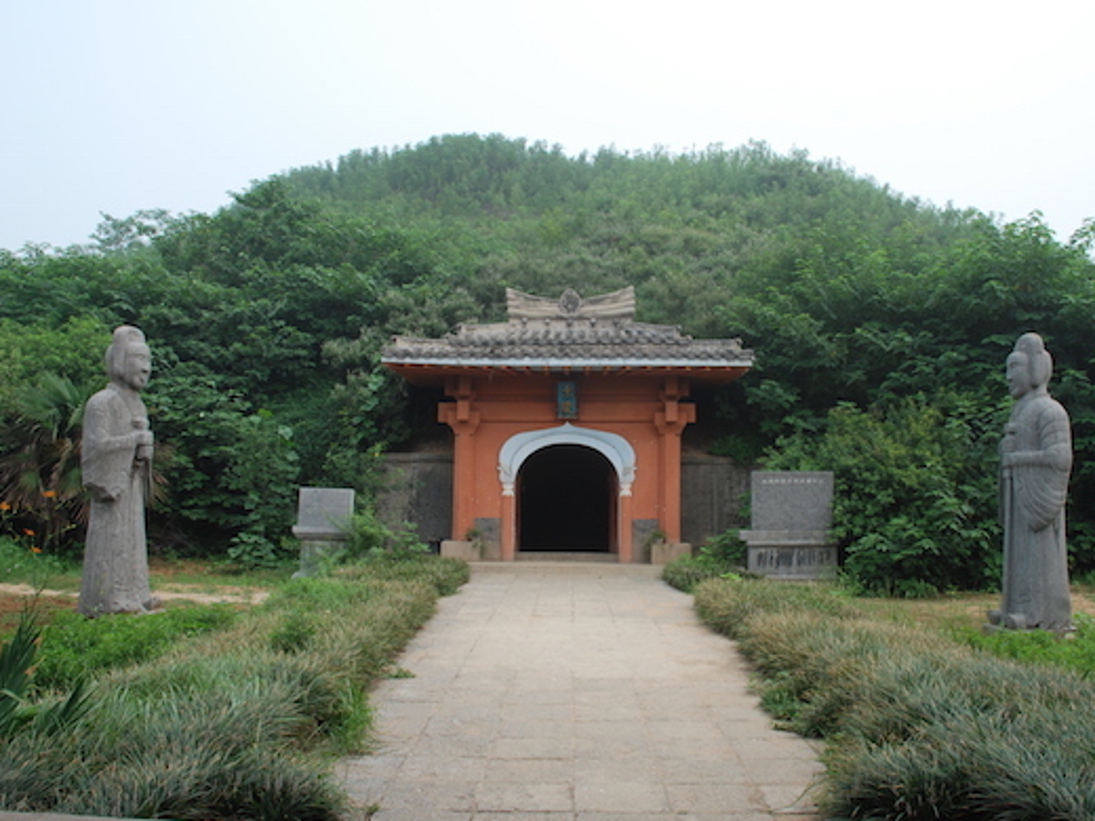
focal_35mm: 30
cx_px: 588
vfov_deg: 46.8
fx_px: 949
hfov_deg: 59.9
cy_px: 419
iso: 200
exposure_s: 1/100
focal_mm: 18
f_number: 10
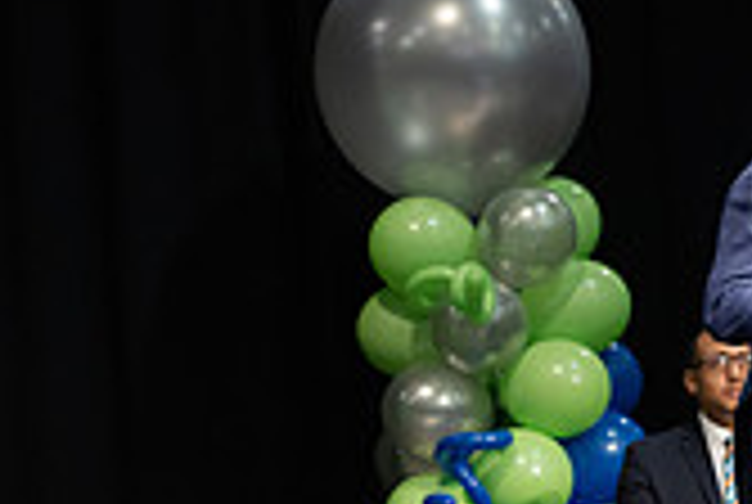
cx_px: 1157
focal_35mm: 354
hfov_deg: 5.7
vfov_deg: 3.9
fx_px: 7408
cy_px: 385
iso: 1600
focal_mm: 102
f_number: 3.5
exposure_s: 1/200
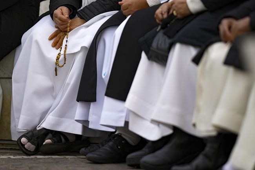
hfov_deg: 10.2
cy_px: 85
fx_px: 1430
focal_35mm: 202
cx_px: 128
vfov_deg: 6.8
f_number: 1.8
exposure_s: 1/800
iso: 100
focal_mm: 135
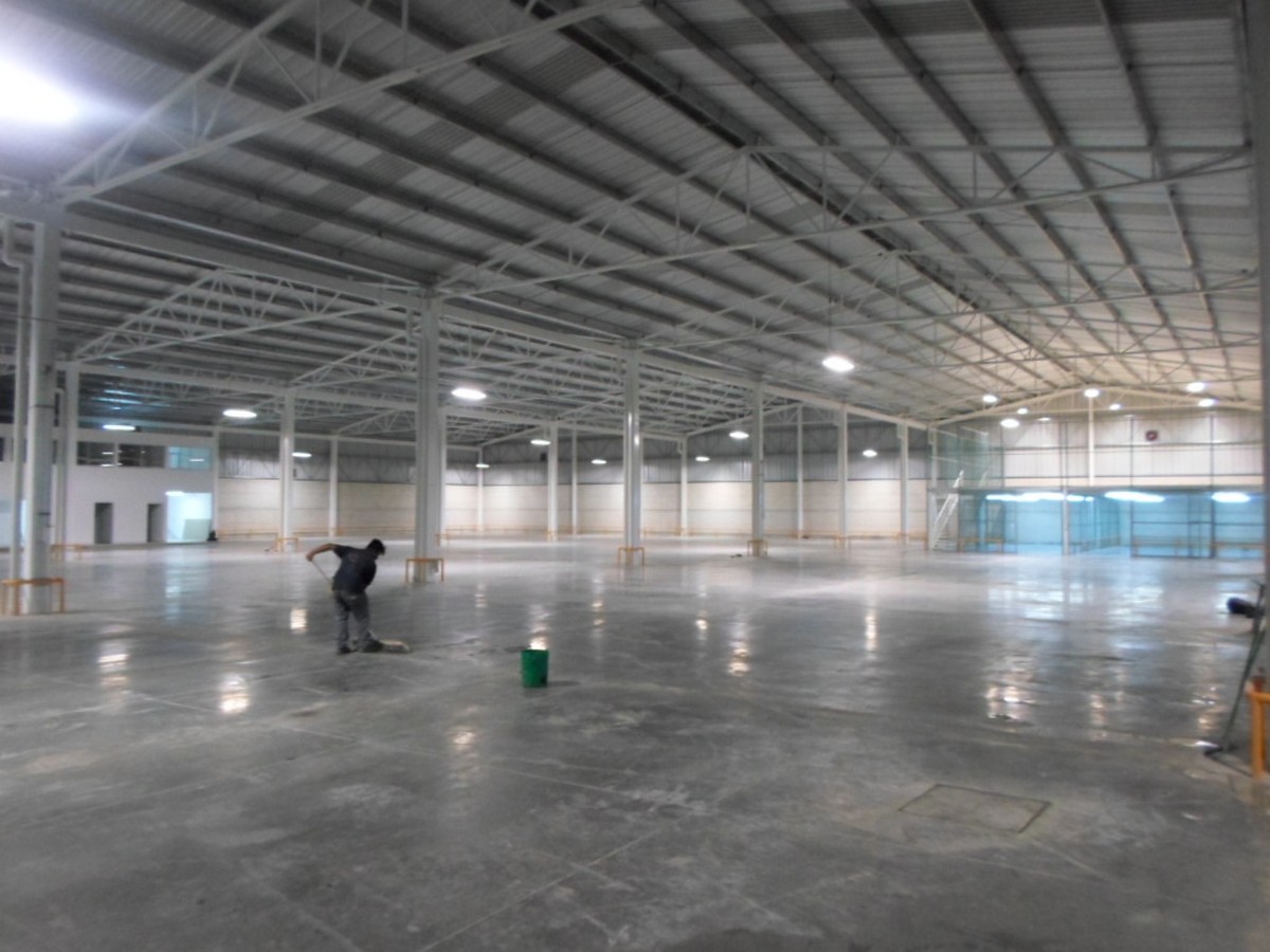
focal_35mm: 25
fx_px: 917
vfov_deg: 54.9
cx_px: 635
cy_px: 476
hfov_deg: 69.4
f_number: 2.5
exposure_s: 1/20
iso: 400
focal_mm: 4.5
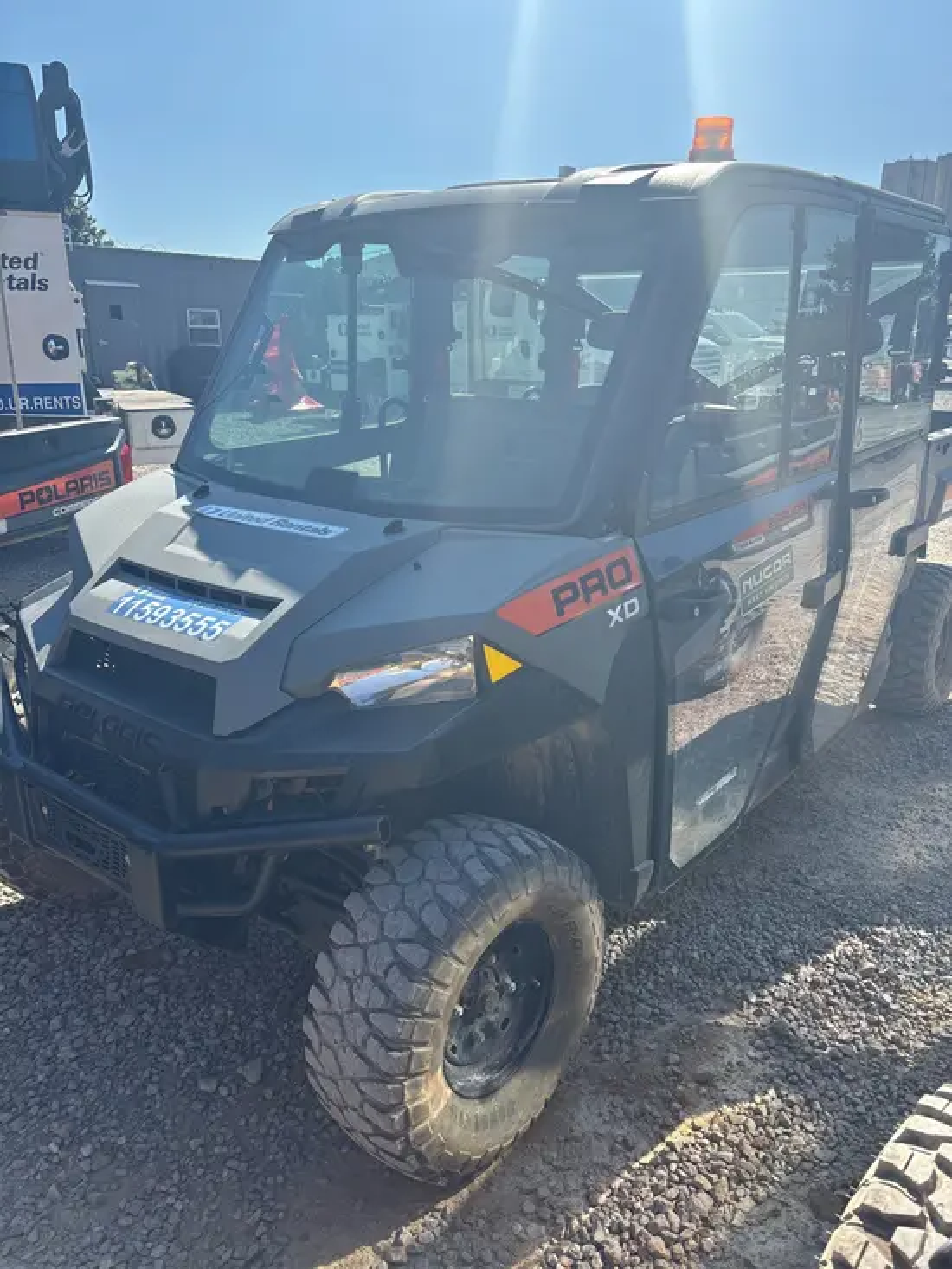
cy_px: 634
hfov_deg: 53.1
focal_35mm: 26
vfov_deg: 67.3
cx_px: 476
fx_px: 953
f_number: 1.6
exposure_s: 1/2105
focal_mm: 5.96
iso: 50
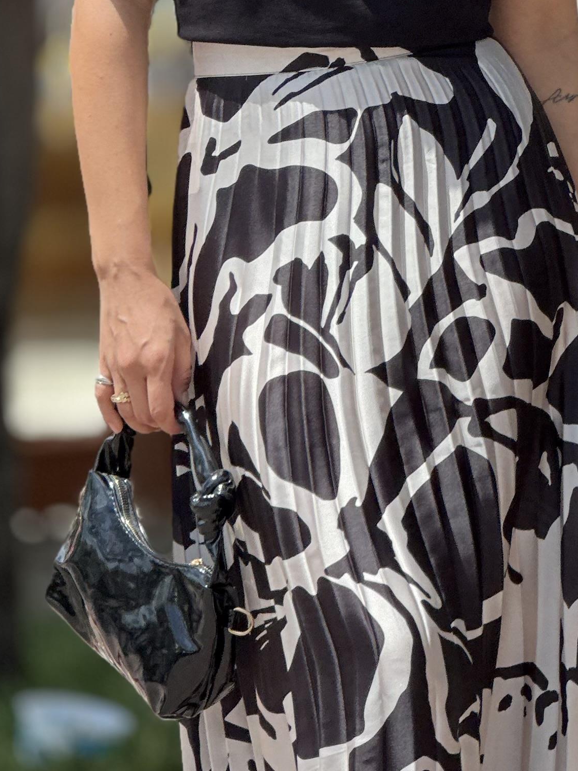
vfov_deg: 9.5
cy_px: 121
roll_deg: +1.3
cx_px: 393
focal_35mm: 207
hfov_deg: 7.2
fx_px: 4609
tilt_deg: -0.6
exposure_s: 1/364
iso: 32
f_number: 2.8
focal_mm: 9
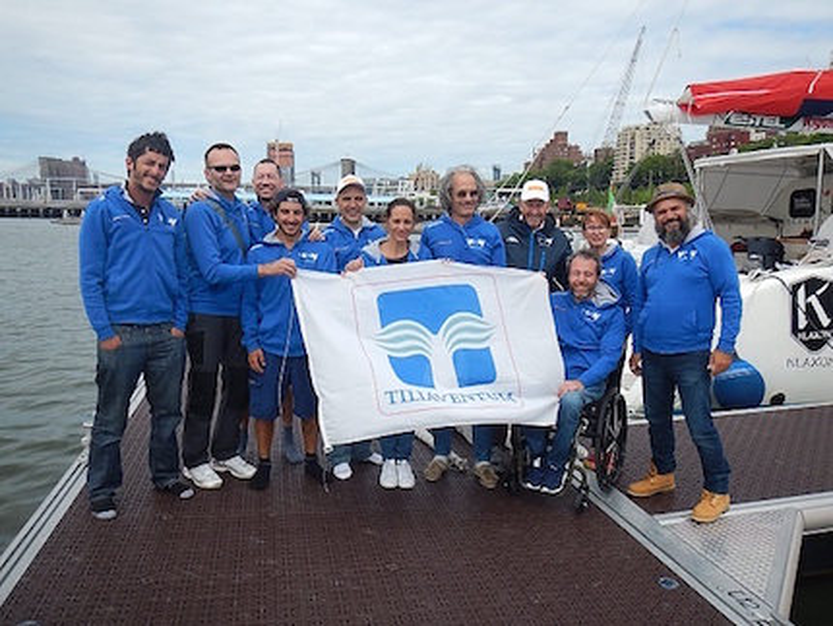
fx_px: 674
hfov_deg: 63.4
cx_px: 416
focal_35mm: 28
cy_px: 313
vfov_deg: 49.8
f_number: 3.9
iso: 125
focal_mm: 5
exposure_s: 1/1000
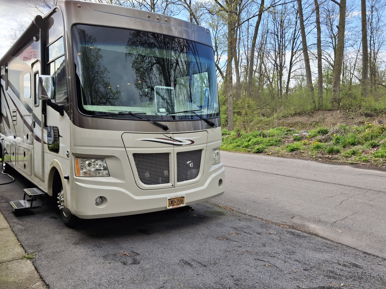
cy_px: 132
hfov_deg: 63.3
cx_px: 175
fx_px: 312
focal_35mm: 28
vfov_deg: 49.7
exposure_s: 1/762
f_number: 1.8
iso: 25
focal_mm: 4.69
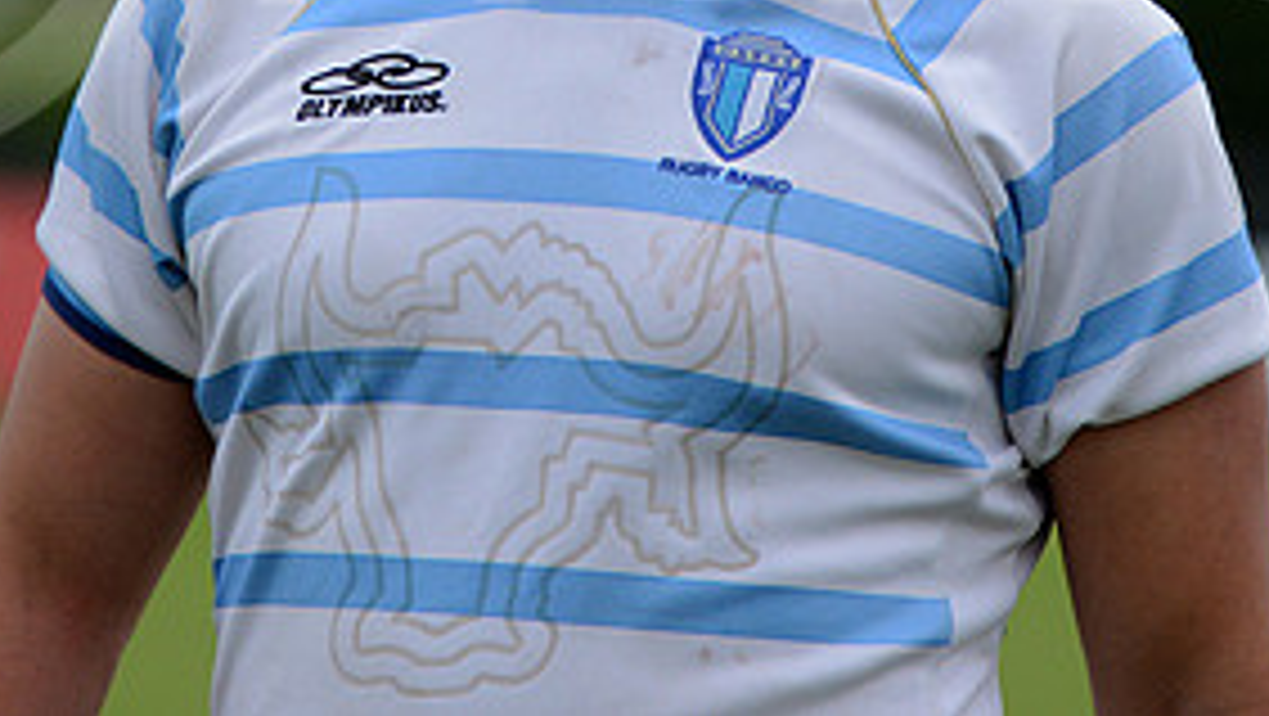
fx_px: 14511
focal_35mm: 431
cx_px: 621
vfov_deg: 2.8
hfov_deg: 5.0
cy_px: -151
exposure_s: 1/500
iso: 1600
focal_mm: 200
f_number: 4
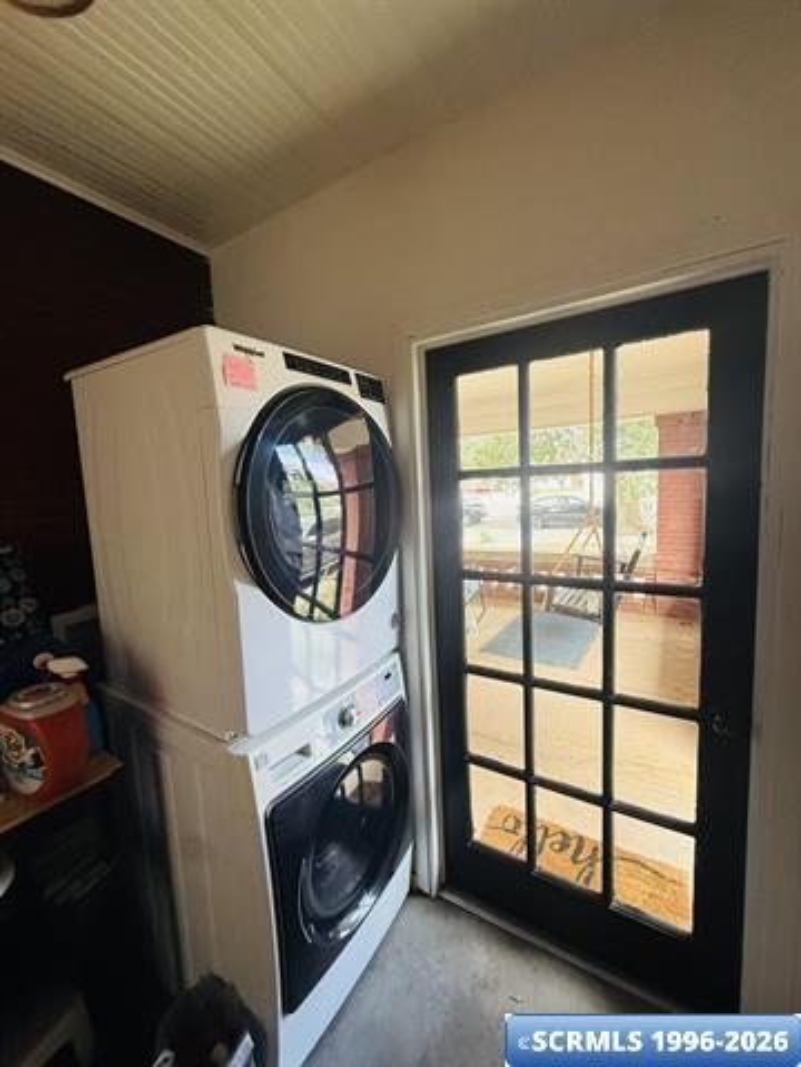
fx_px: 432
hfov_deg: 85.7
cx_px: 400
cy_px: 534
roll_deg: +2.2
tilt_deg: -2.7
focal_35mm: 14
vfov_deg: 102.1
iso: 250
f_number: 2.2
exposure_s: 1/120
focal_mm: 2.22
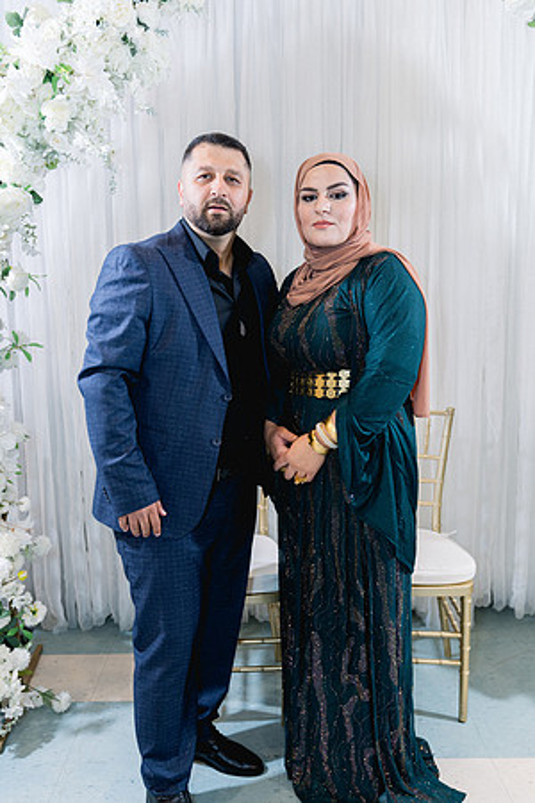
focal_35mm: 32
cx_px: 268
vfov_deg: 58.7
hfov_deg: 41.1
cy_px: 402
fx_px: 713
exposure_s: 1/160
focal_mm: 32
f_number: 2.8
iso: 800
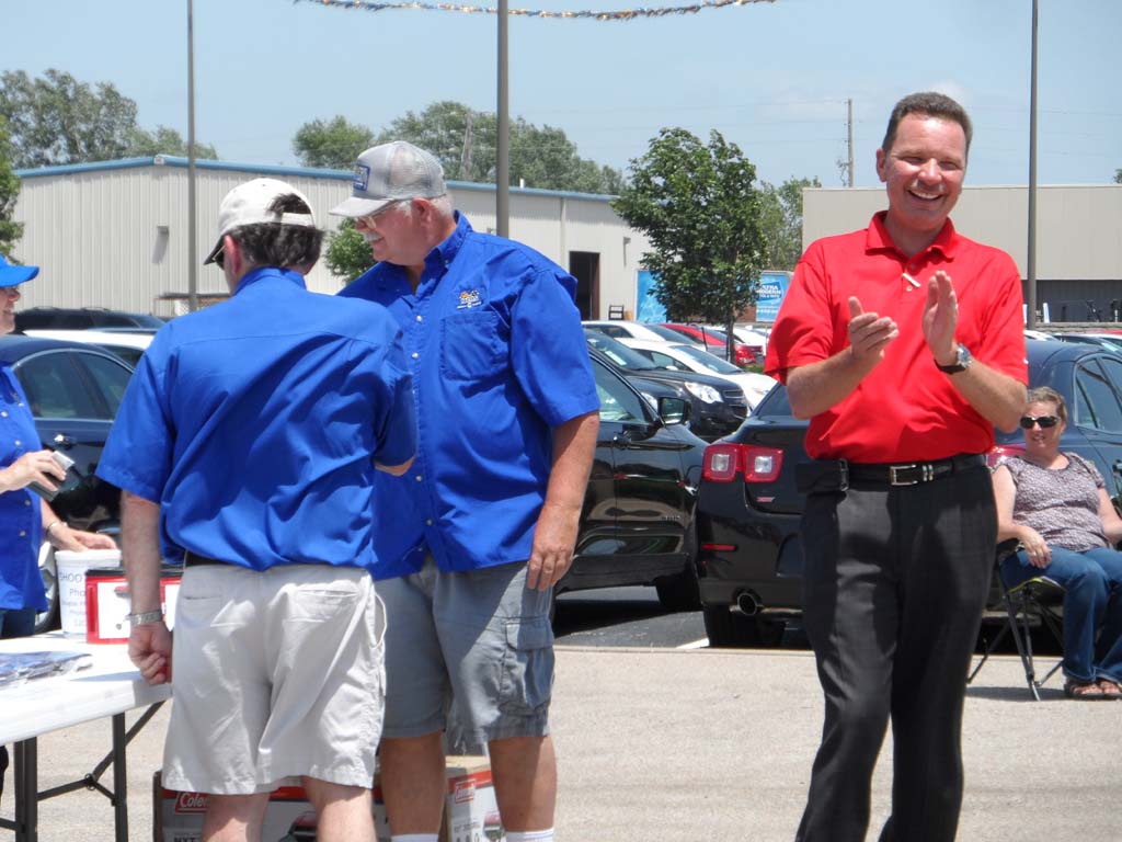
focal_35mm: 178
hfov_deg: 11.1
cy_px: 421
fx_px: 5769
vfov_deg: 8.3
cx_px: 561
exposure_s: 1/500
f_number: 4.5
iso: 80
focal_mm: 28.9
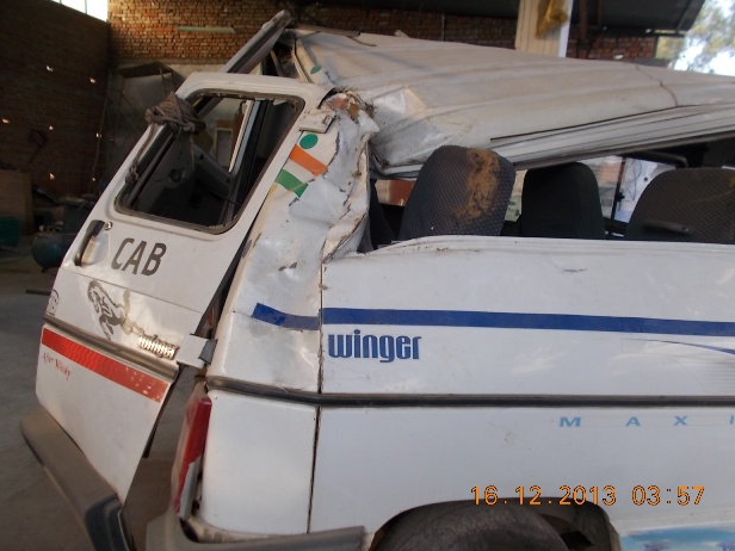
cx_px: 362
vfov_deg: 51.4
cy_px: 277
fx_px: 573
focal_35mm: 27
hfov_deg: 65.3
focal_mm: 4.6
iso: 80
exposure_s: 1/60
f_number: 3.2
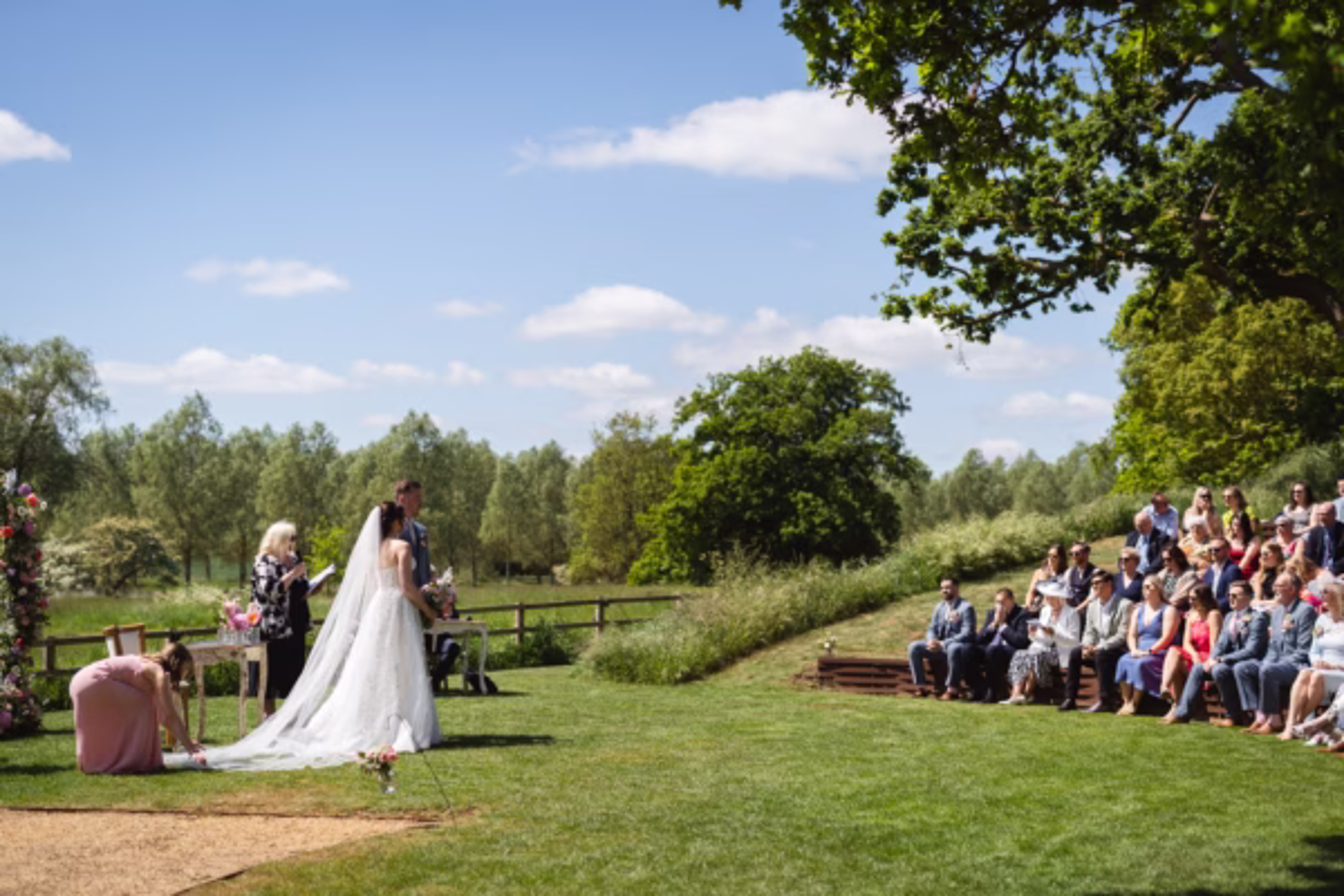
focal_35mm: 50
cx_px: 672
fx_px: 1867
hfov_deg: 39.6
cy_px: 448
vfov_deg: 27.0
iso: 100
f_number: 2
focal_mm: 50
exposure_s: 1/5000
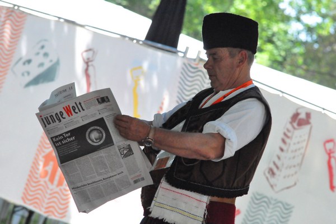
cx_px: 168
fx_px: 2098
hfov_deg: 9.2
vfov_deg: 6.1
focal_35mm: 225
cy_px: 112
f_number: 7.1
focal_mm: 150
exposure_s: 1/2000
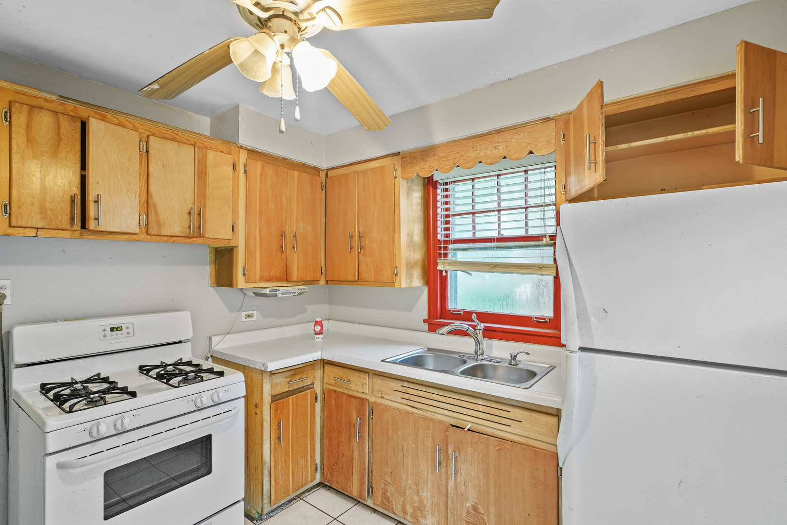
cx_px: 394
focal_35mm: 16
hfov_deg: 96.7
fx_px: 350
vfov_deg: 73.8
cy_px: 262
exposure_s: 1.6
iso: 500
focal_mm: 16
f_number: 9
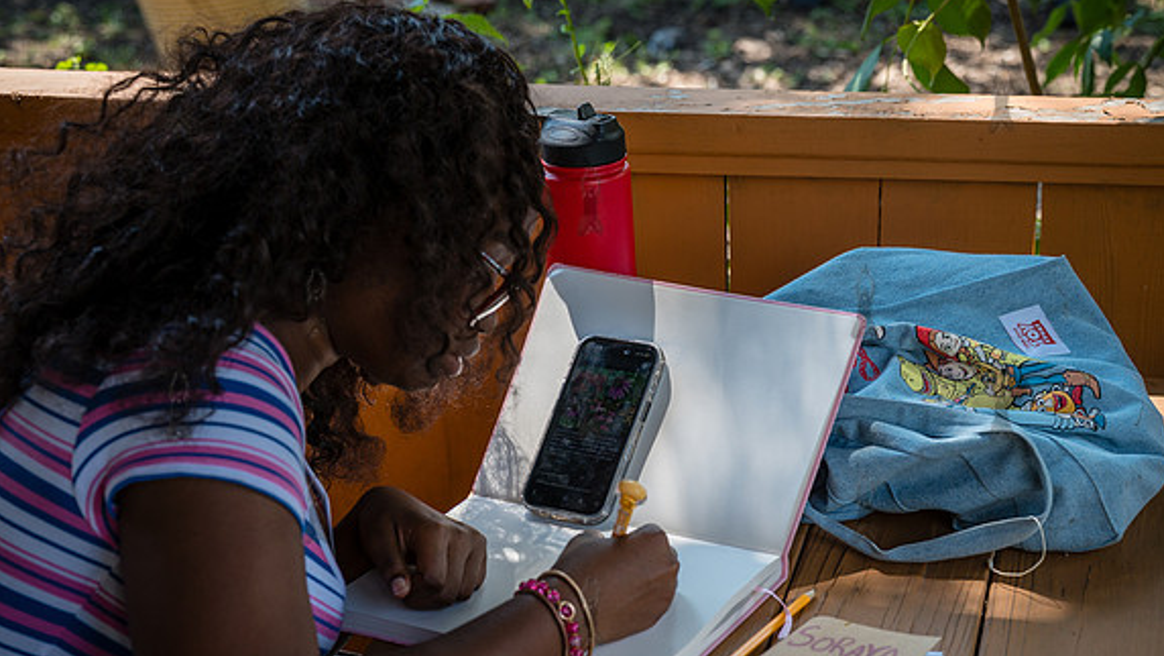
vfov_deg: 17.2
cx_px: 615
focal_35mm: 70
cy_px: 403
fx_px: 2161
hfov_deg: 30.1
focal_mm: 63
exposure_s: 1/320
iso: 200
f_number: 5
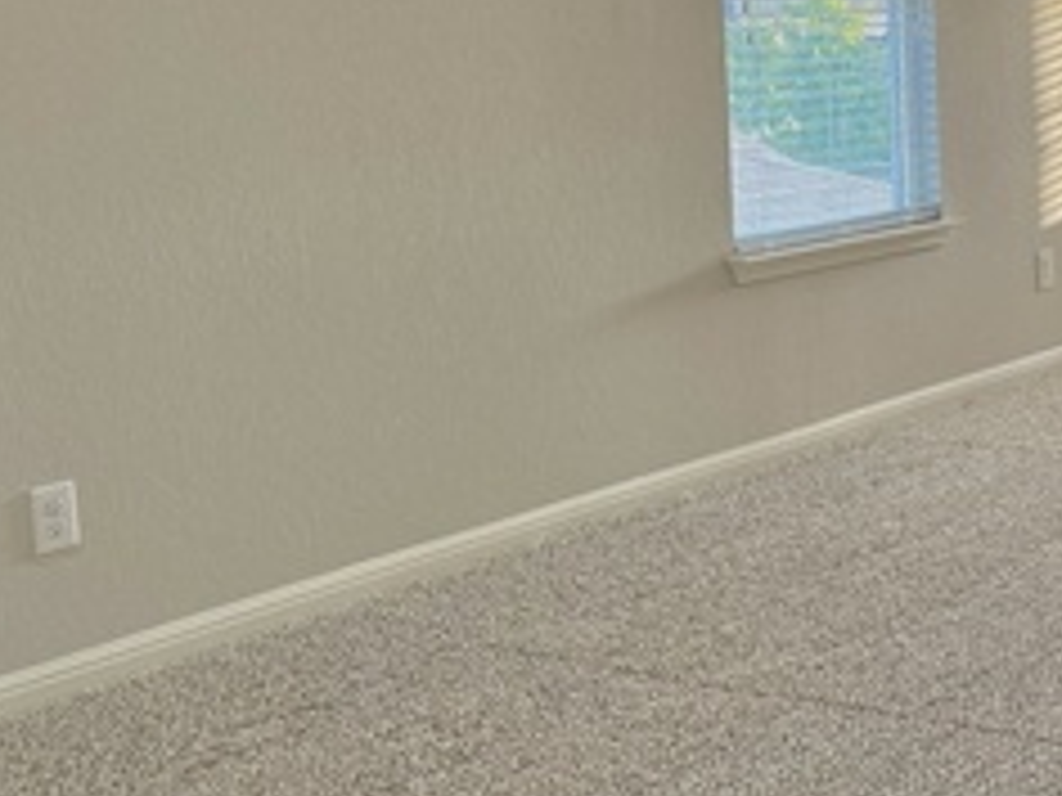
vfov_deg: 22.4
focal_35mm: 65
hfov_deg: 26.3
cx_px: 1296
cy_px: 189
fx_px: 1994
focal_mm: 6.76
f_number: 1.78
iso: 160
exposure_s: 1/120
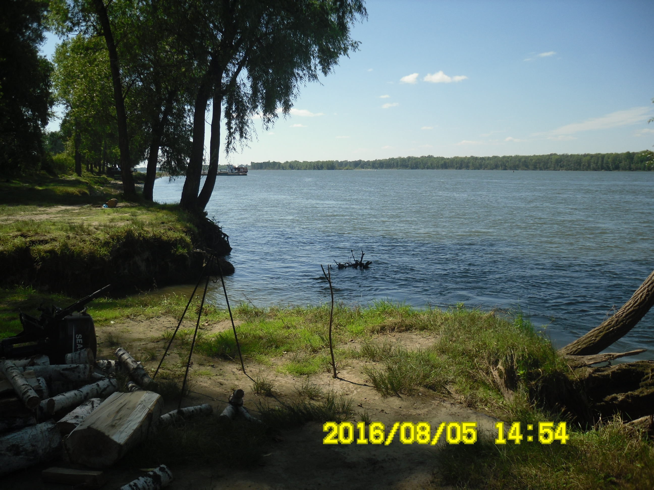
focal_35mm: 34
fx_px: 642
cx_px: 327
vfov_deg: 41.8
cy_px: 245
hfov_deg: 54.0
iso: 80
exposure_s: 1/206
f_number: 8.1
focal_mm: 6
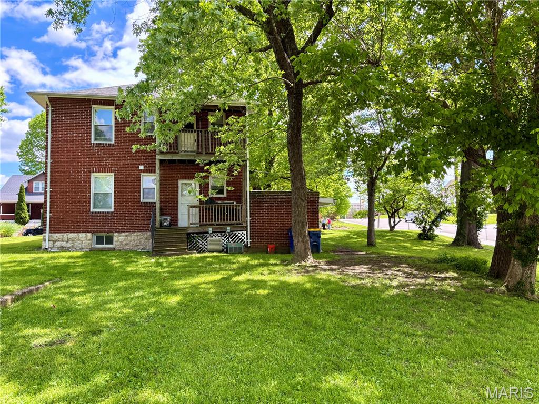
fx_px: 405
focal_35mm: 26
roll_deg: +1.1
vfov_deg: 53.1
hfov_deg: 67.3
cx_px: 270
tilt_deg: +3.7
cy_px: 202
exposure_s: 1/402
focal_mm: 5.96
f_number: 1.6
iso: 50
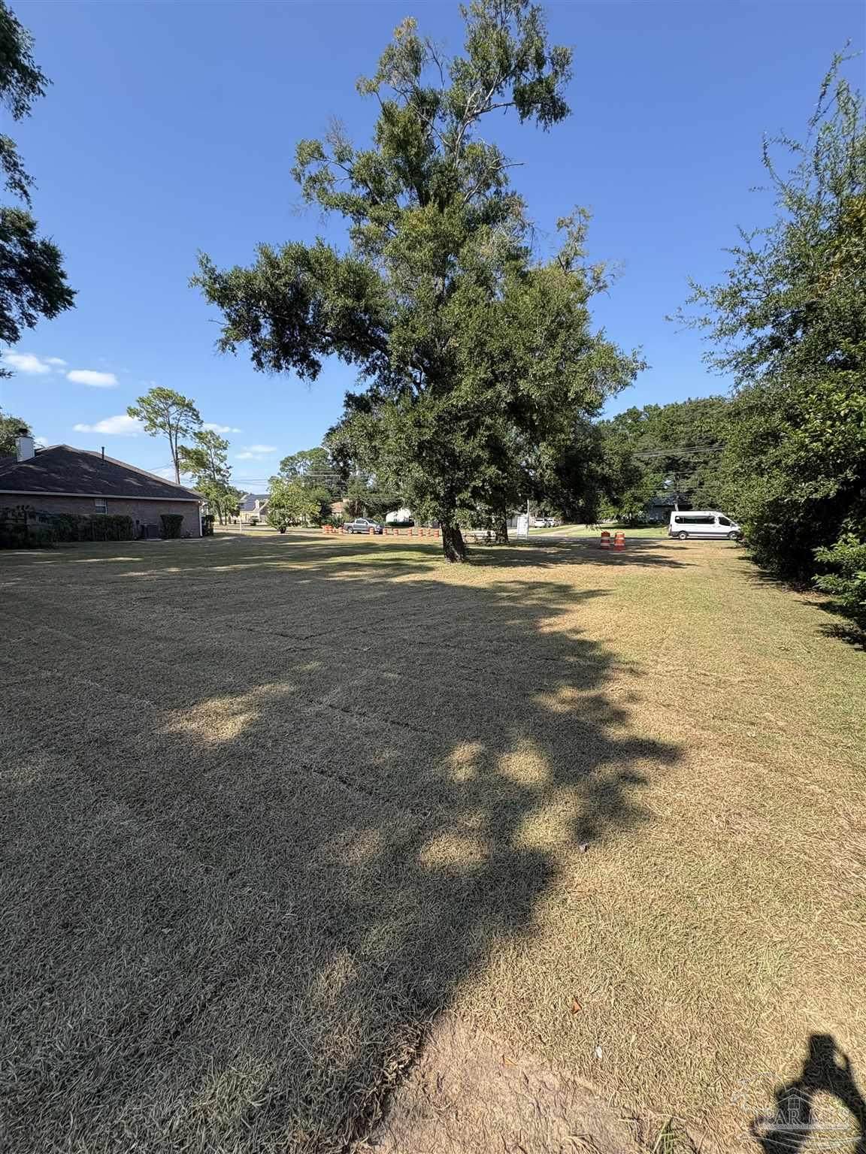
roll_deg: +0.1
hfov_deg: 85.7
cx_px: 433
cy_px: 577
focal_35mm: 14
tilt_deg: -6.3
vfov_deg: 102.1
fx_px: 467
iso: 50
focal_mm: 2.22
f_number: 2.2
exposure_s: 1/631
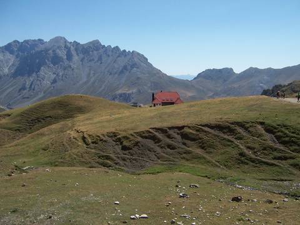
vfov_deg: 42.9
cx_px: 150
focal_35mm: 33
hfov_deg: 55.4
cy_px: 112
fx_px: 286
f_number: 4
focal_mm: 5.5
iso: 80
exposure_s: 1/1000
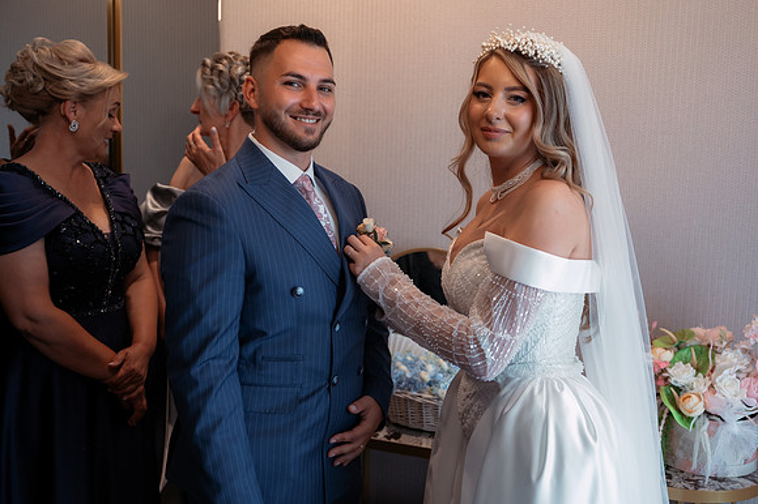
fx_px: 750
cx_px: 408
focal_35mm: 36
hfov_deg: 53.6
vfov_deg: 37.2
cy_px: 233
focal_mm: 33
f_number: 2.8
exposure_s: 1/250
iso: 640
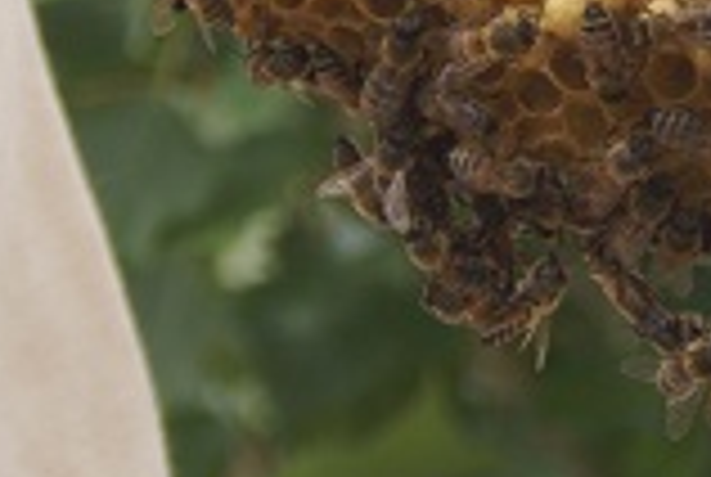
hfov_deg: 3.5
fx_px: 11655
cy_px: -380
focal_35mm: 589
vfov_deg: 2.3
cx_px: 1033
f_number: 8
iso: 100
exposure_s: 1/160
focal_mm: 80
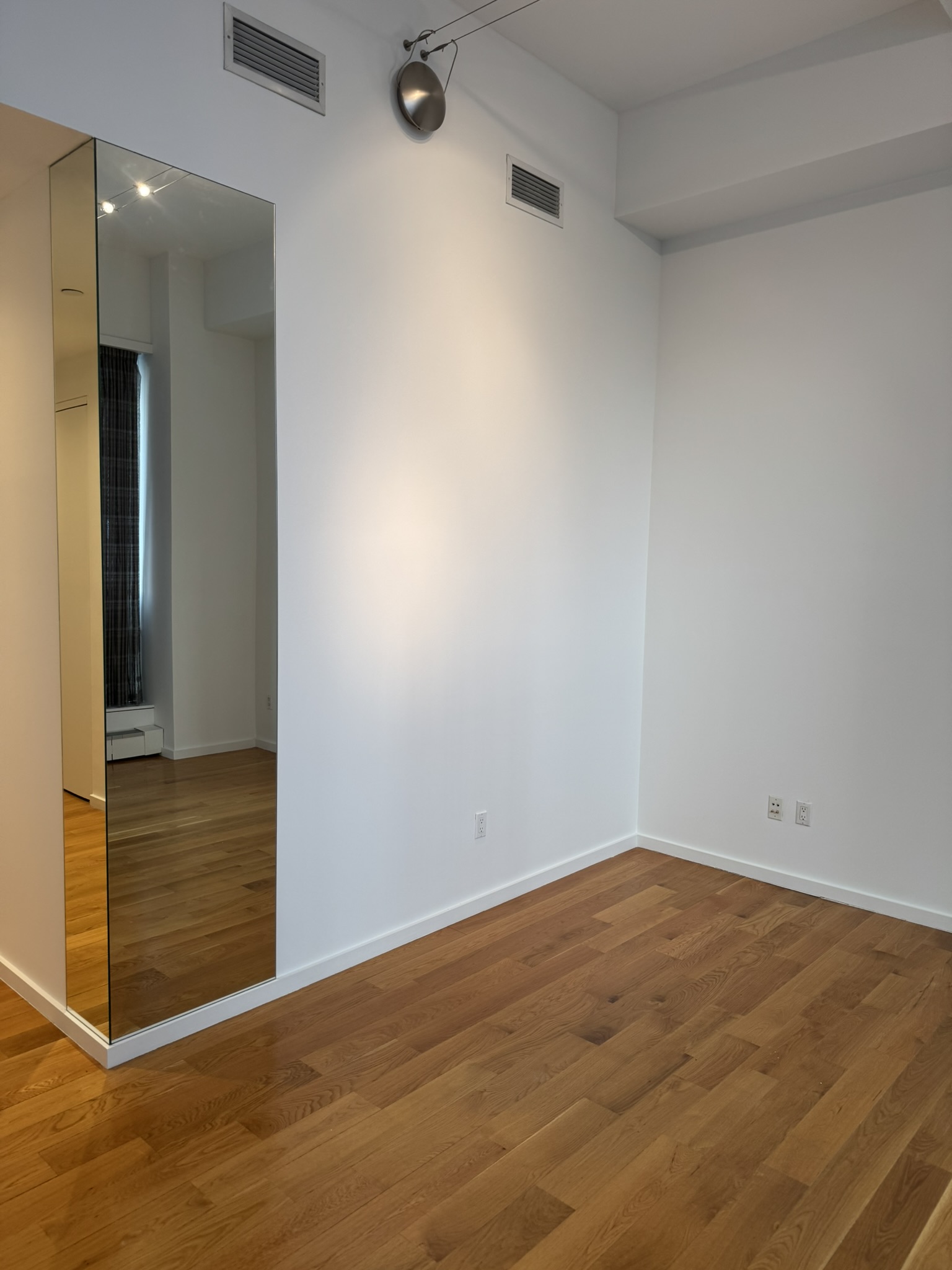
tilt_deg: -7.0
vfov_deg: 71.6
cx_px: 476
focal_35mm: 24
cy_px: 635
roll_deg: +0.9
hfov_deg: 56.8
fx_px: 880
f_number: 1.78
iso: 100
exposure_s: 1/120
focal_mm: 6.76
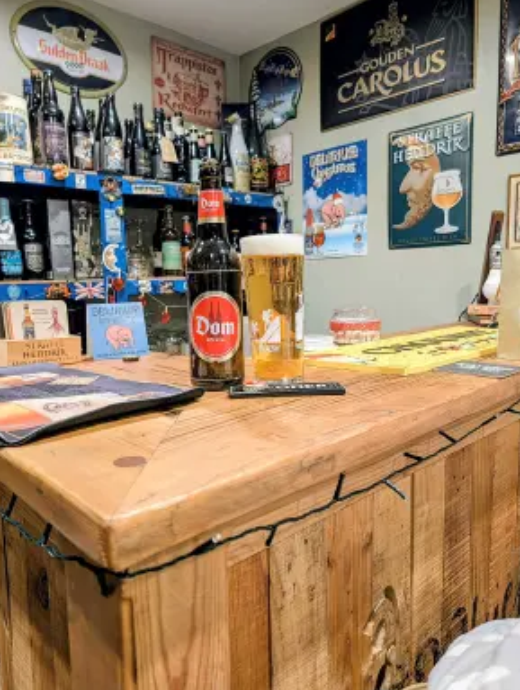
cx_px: 264
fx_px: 500
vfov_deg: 69.3
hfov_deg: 55.0
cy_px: 338
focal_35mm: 25
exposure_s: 1/23.8
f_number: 1.68
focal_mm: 6.9
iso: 160
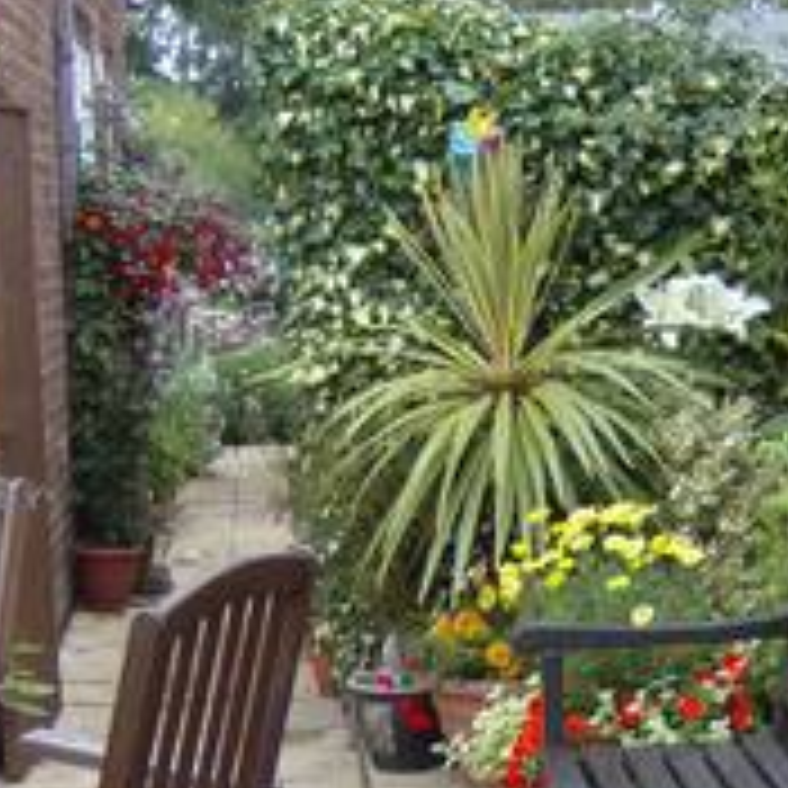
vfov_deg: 21.4
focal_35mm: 80
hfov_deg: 21.6
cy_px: 608
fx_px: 2060
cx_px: 491
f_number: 2.8
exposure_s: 1/99.8
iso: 100
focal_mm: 6
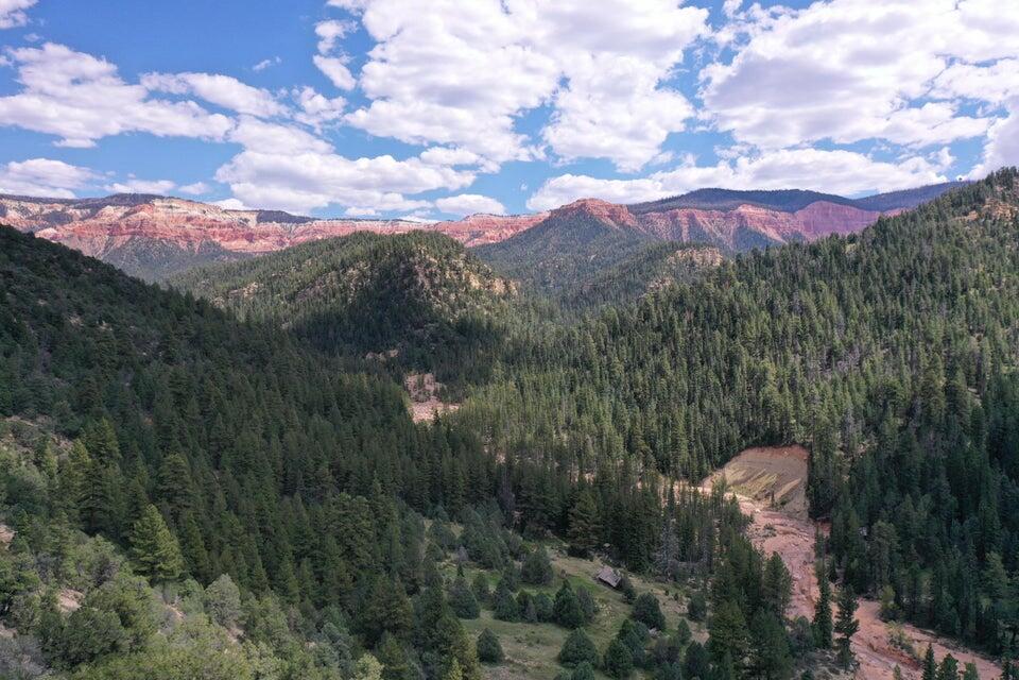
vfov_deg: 46.4
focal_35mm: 28
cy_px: 340
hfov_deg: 65.5
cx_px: 510
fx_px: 792
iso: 100
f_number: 3.2
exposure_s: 1/1250
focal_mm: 10.26
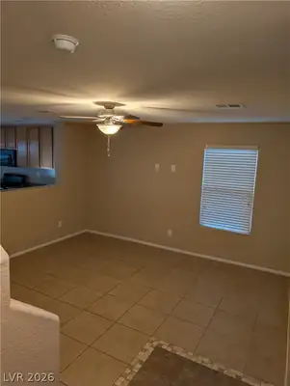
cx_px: 145
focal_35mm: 24
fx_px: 268
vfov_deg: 71.5
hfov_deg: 56.9
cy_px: 193
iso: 25
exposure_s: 1/120
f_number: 1.68
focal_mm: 6.9
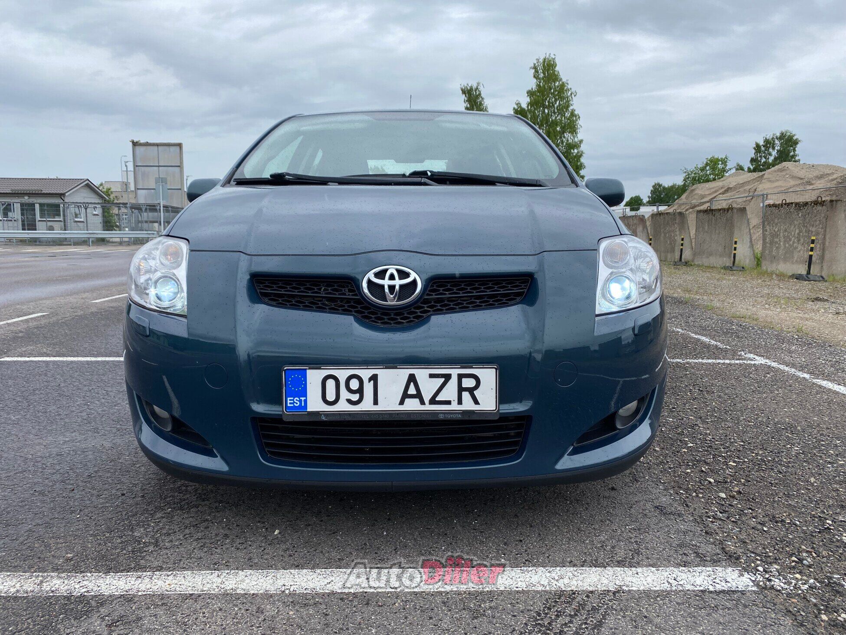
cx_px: 423
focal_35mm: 26
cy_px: 318
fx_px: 636
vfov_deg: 53.1
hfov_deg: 67.3
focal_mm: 4.25
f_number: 1.8
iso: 32
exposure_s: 1/1272
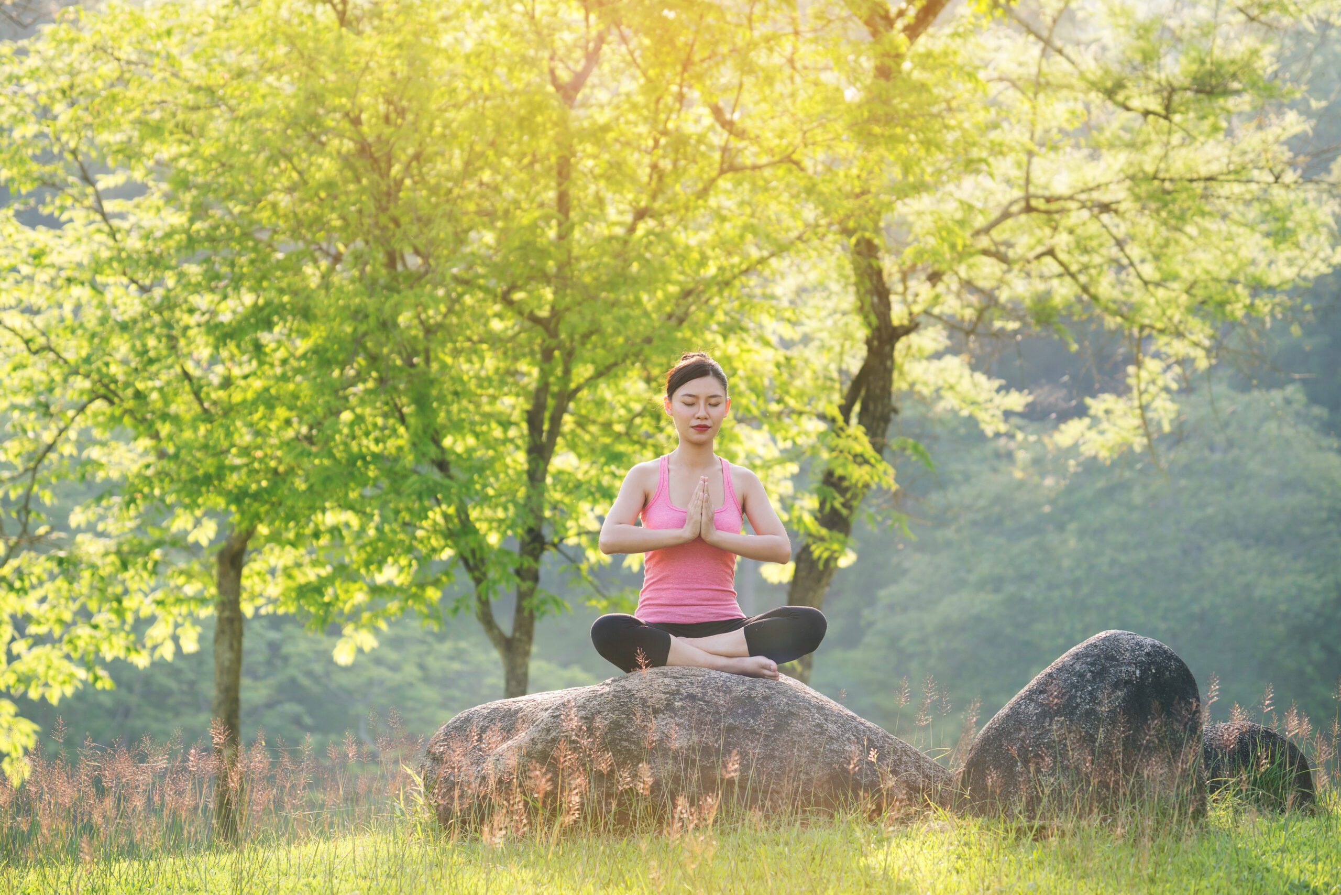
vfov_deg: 11.2
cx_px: 670
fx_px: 4582
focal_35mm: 123
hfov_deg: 16.6
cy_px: 448
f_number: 5
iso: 400
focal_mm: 123
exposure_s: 1/250
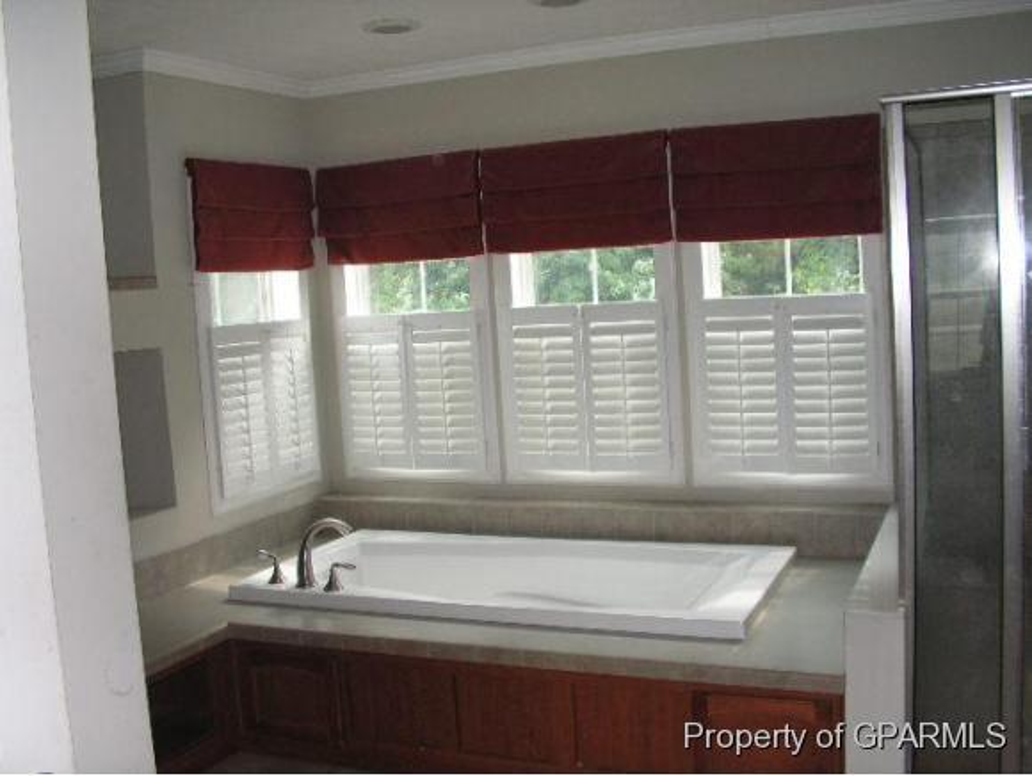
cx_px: 516
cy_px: 388
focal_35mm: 36
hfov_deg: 51.3
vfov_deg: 39.7
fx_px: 1074
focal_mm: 6
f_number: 3.2
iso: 64
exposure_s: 1/40
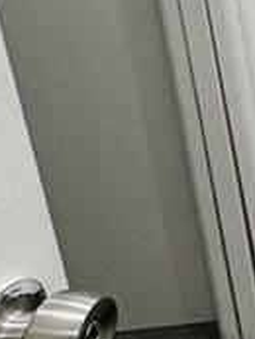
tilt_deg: -15.2
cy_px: -241
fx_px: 952
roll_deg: +0.3
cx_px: 794
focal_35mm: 97
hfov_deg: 10.3
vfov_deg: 17.2
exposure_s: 1/120
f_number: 2.2
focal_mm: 2.22
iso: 160
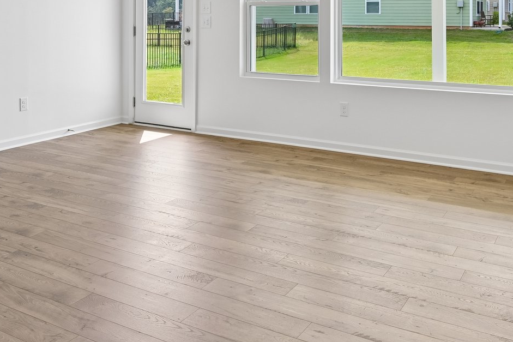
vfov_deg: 33.0
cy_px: 30
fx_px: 543
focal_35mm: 38
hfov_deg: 50.2
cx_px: 316
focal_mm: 17.5
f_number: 8
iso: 125
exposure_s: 1/20
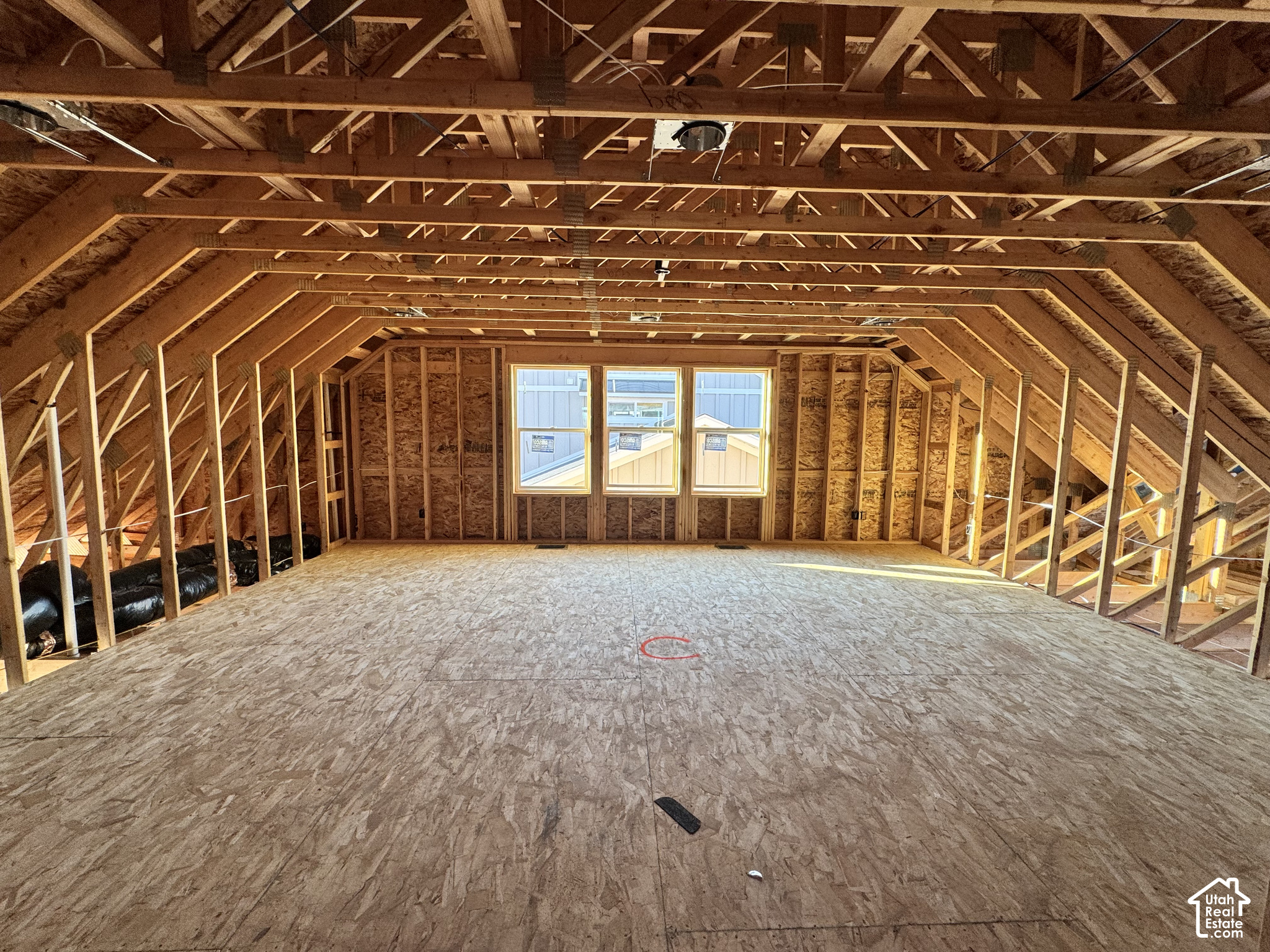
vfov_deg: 85.7
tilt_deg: -6.8
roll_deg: -0.1
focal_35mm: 14
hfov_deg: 102.1
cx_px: 635
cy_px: 476
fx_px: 514
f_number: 2.2
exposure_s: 1/99
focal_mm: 2.22
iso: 125
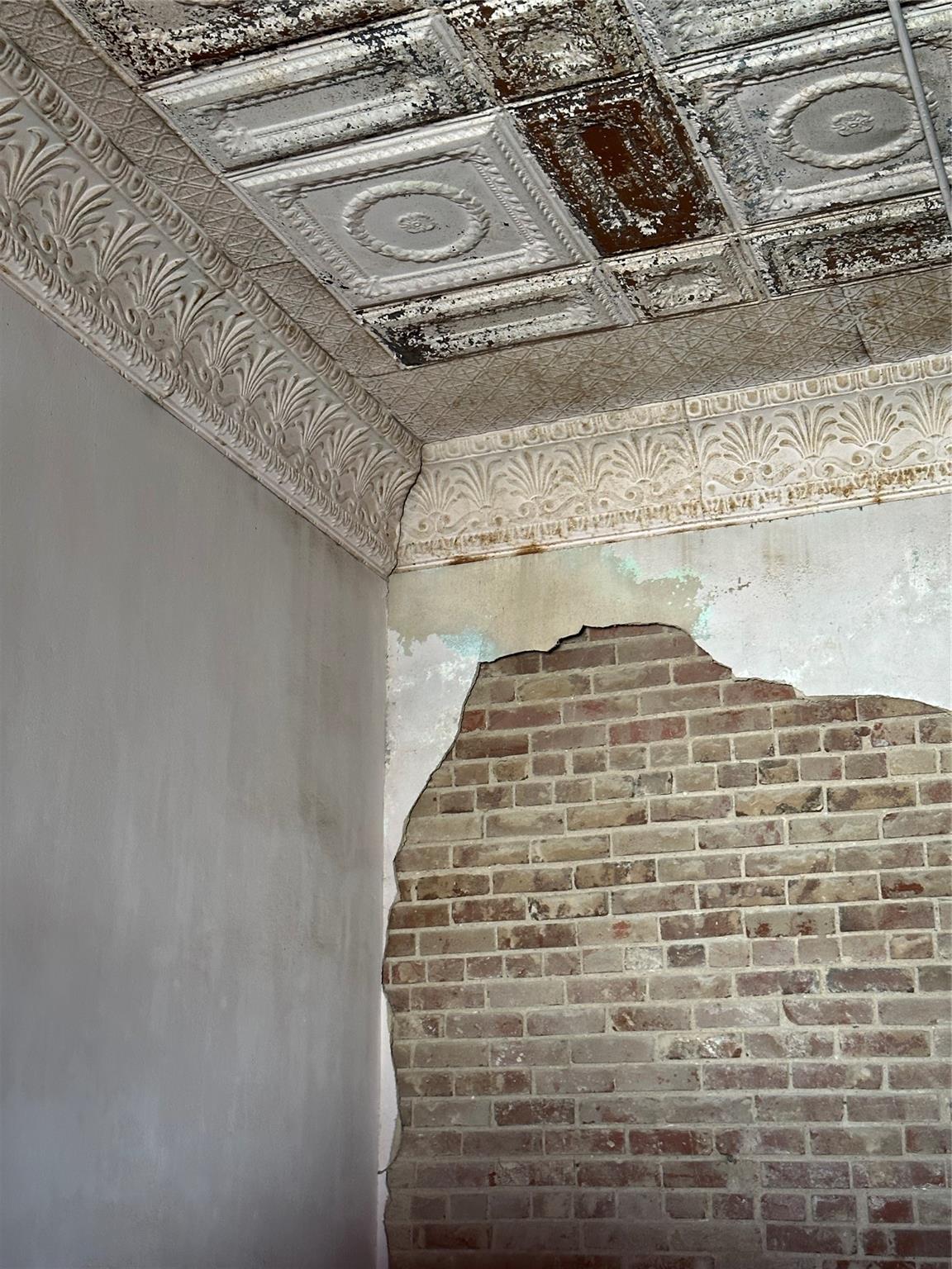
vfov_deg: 39.7
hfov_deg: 30.3
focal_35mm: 48
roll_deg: -1.0
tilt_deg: +18.7
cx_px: 476
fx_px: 1760
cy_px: 634
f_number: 1.78
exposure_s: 1/60
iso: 160
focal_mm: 6.86
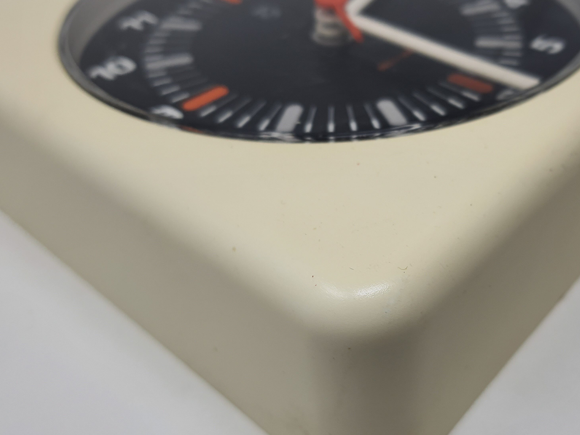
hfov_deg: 50.8
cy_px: 217
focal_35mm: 36
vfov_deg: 39.7
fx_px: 603
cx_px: 363
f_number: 1.7
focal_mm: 4.32
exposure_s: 1/232
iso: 50
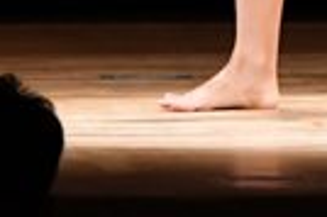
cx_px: 379
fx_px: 10624
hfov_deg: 1.8
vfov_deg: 1.2
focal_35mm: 1171
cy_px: -312
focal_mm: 135
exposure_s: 1/400
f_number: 5.6
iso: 3200
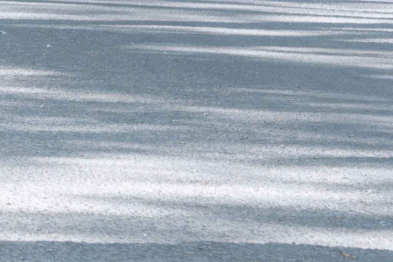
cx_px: -517
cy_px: -309
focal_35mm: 292
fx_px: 3188
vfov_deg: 4.6
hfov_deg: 6.7
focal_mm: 48
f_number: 6.3
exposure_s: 1/60
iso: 100
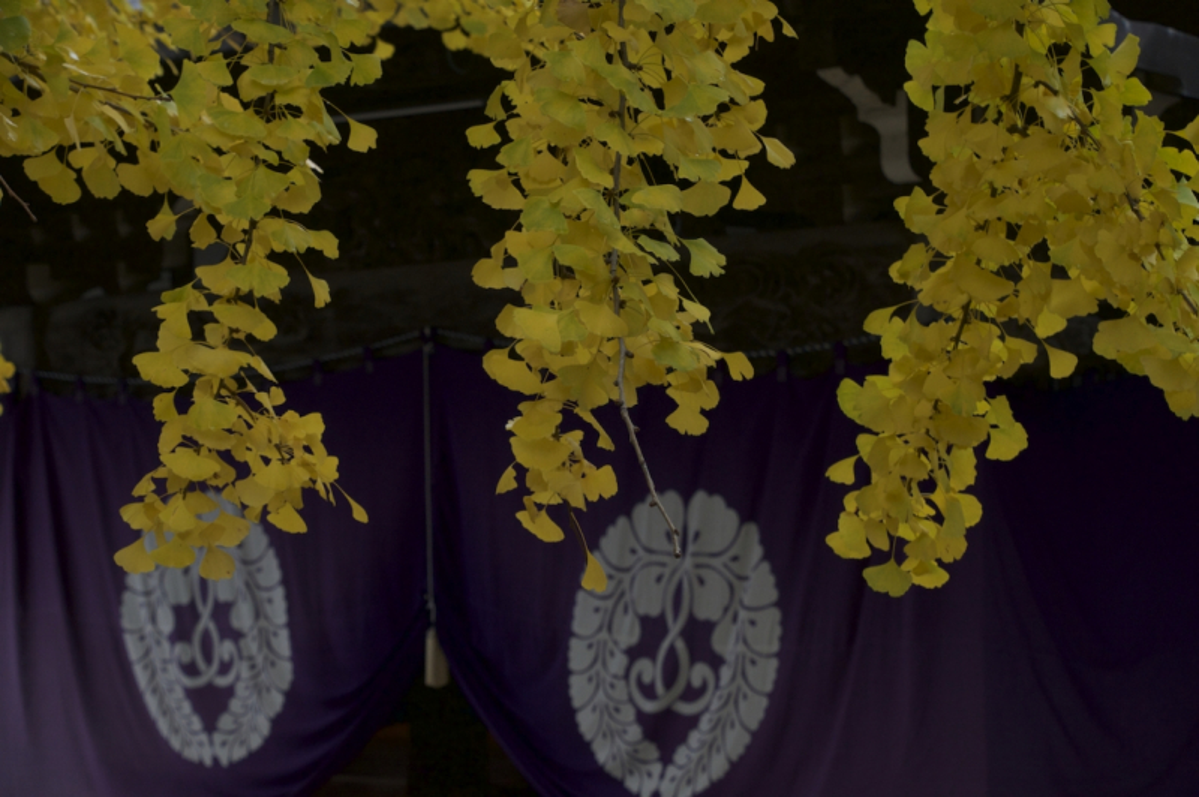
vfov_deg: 13.0
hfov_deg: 19.5
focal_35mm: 105
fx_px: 3494
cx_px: 600
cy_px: 398
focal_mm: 70
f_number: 8
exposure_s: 1/500
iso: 500
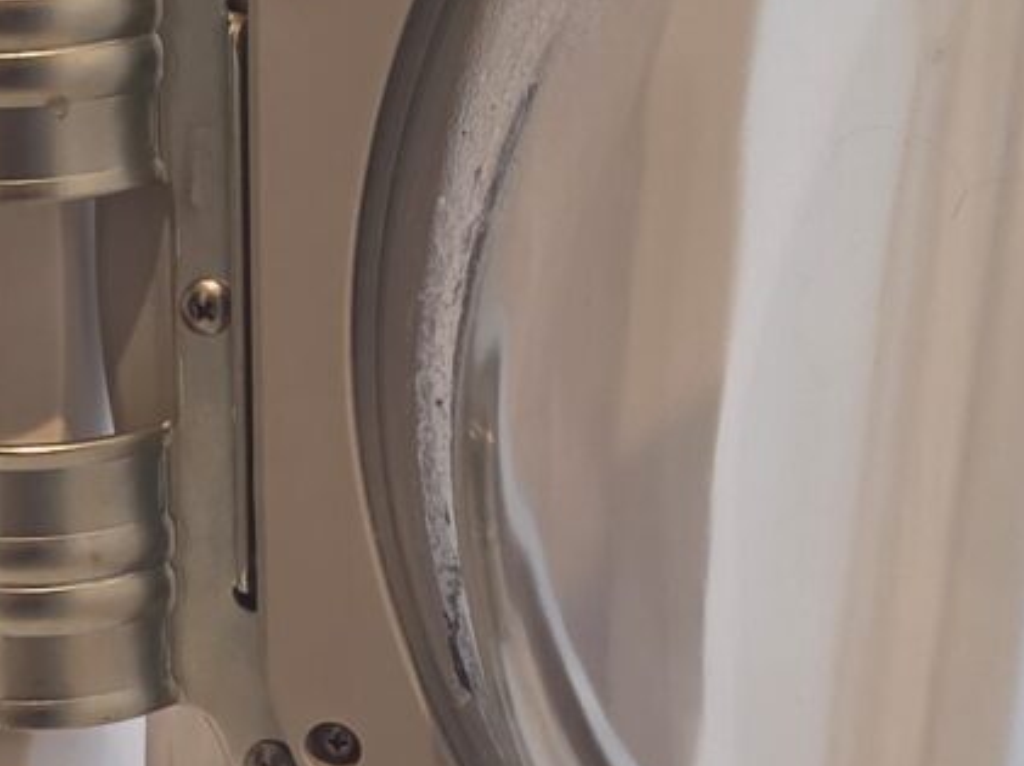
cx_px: -139
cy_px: 754
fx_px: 4138
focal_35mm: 140
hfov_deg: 13.8
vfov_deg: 10.5
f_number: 1.4
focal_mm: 6.5
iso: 320
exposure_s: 1/100
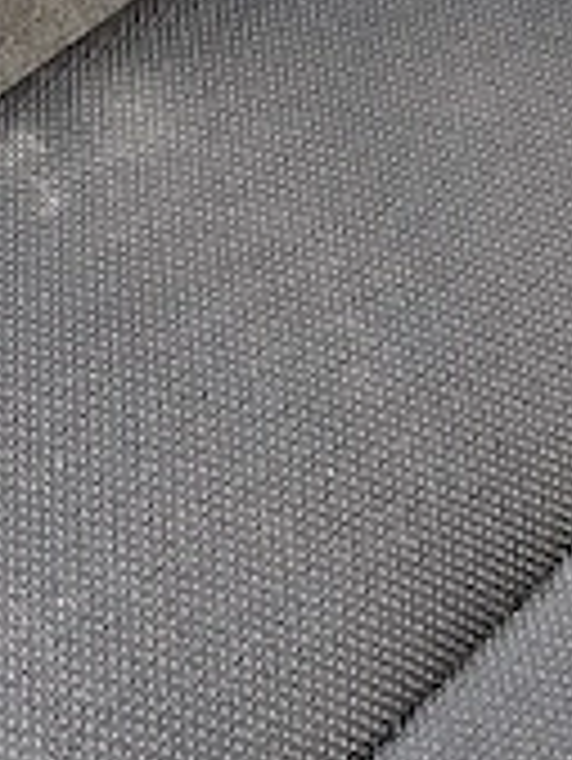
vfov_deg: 13.7
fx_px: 2398
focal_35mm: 109
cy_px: -985
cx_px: 104
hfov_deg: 13.5
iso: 80
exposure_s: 1/50
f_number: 1.8
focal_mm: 5.4
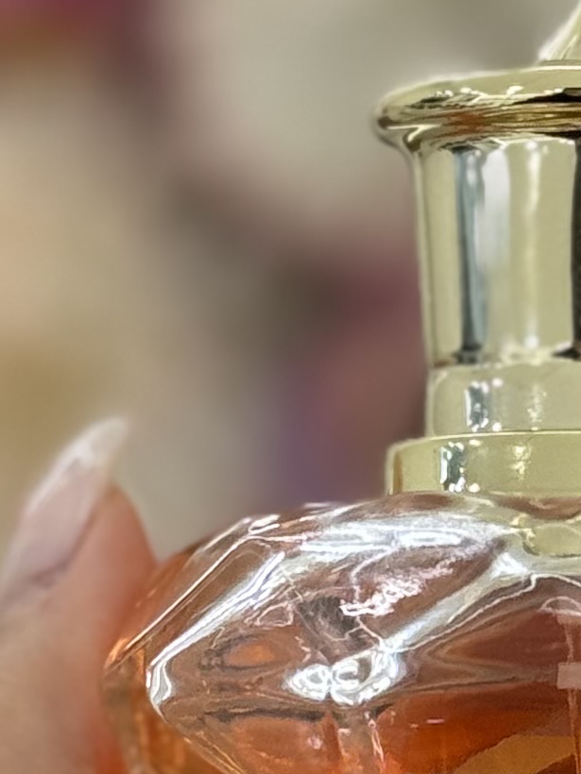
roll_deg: +0.4
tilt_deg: -32.3
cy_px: 452
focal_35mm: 236
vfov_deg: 8.4
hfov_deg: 6.3
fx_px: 5281
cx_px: 583
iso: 64
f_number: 1.78
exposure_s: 1/207
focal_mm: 6.76
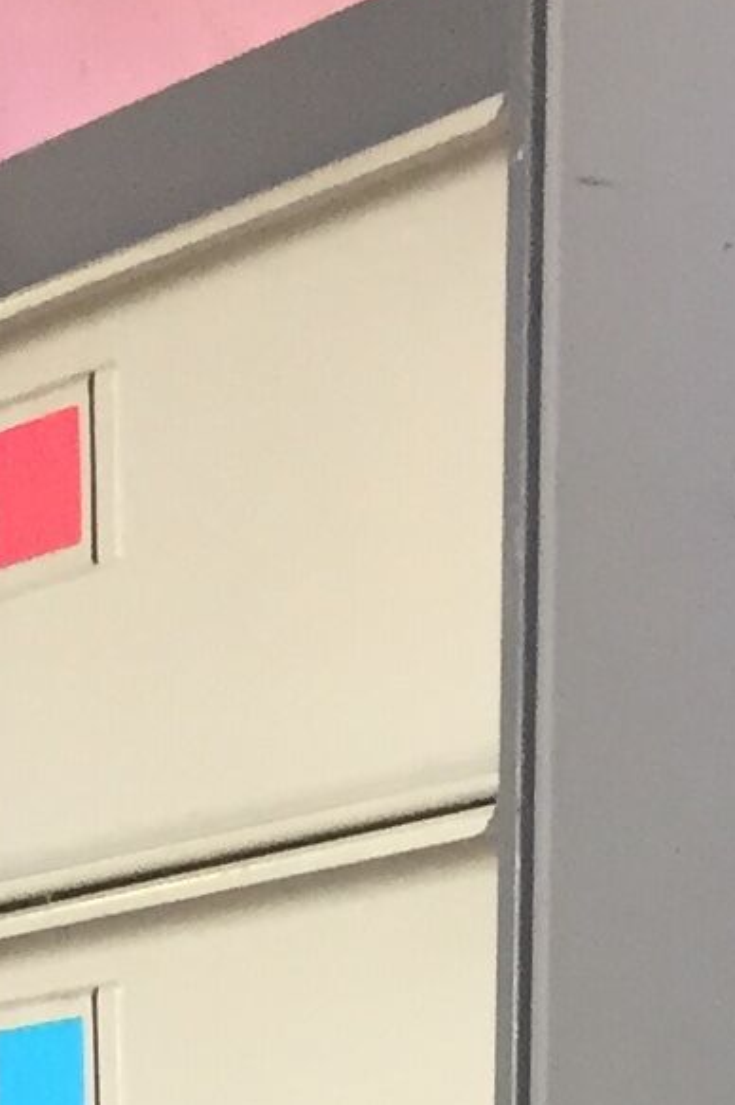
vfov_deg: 10.1
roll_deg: -1.2
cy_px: 2919
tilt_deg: -12.8
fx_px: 5181
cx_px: 273
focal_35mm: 169
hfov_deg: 8.1
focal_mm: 4.15
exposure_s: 1/33
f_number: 2.2
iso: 40
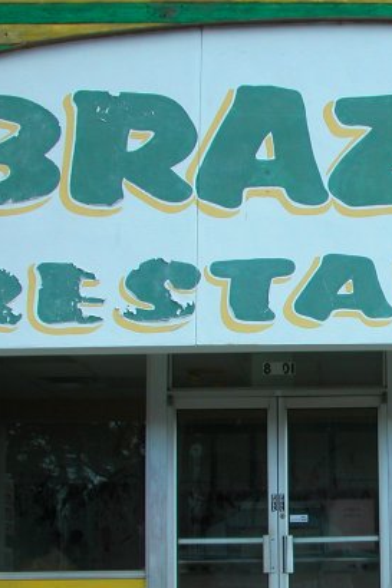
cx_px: 434
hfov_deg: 18.4
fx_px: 1161
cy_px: 422
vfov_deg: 28.2
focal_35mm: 71
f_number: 4
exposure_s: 1/344
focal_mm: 8.9
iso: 100
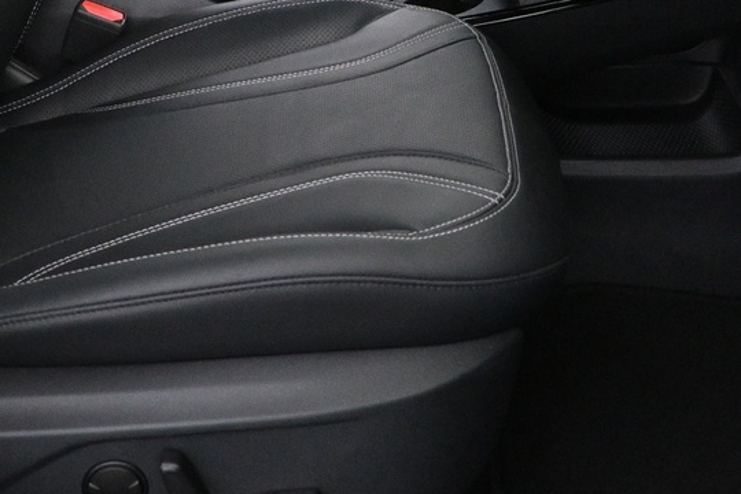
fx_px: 1482
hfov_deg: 28.1
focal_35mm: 72
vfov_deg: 17.2
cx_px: 339
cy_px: -226
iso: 4000
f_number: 3.5
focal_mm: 16
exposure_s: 1/60
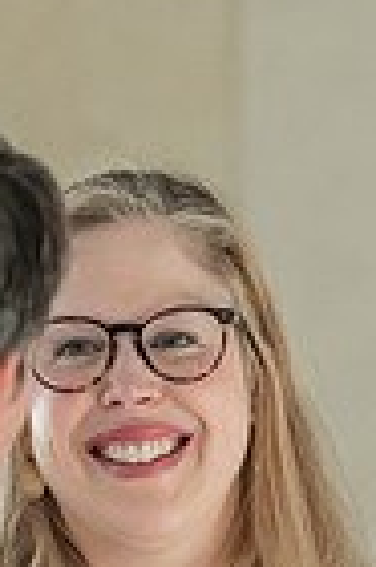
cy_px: 567
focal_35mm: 824
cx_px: 90
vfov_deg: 2.5
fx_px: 12940
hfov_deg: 1.7
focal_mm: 165
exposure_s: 1/400
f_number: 2.8
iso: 1250
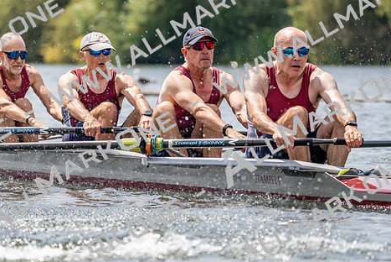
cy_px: 109
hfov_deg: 6.1
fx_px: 3684
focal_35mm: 339
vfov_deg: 4.1
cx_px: 152
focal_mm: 273
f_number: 5.6
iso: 250
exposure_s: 1/1600
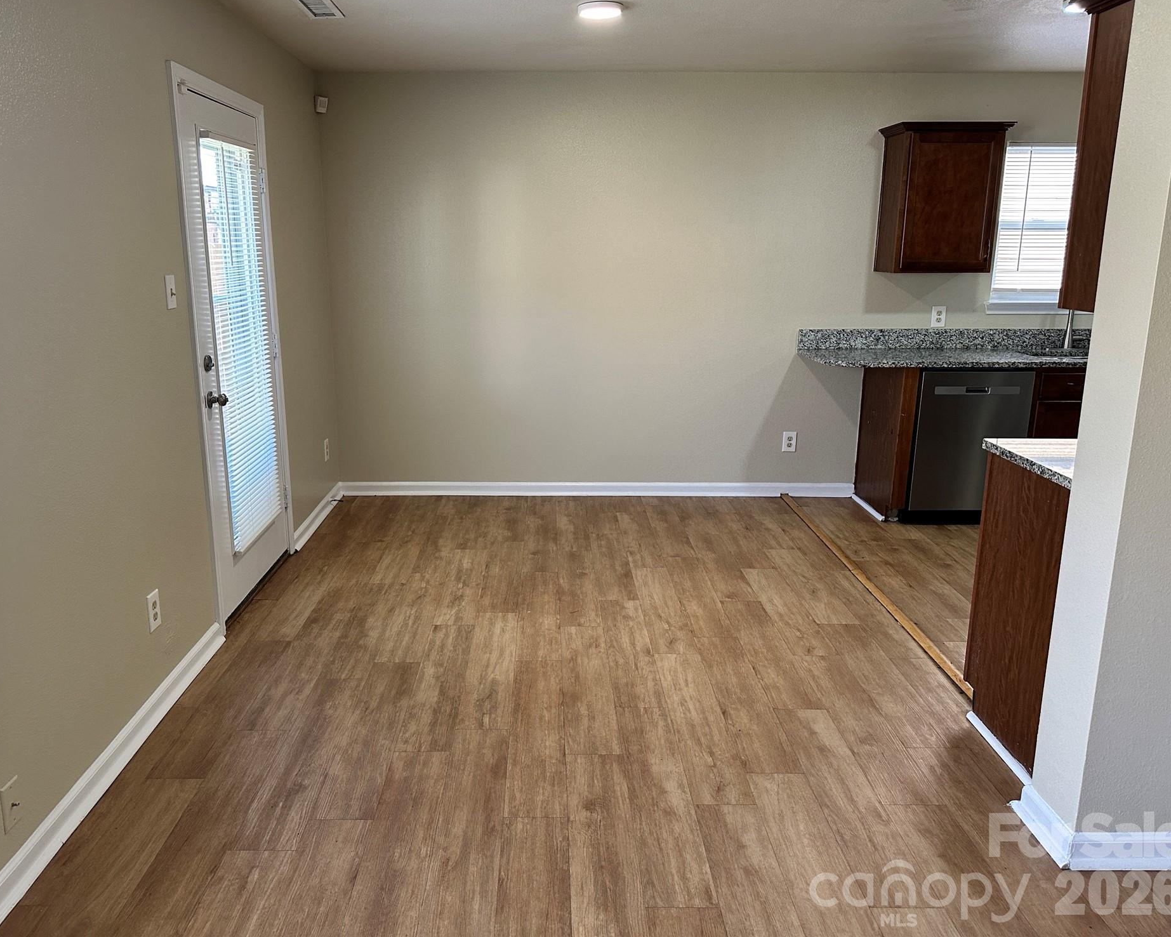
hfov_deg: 65.9
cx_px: 541
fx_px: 901
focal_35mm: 26
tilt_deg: -12.5
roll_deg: +0.3
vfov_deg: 54.9
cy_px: 450
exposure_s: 1/121
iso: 200
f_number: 1.78
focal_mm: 6.86
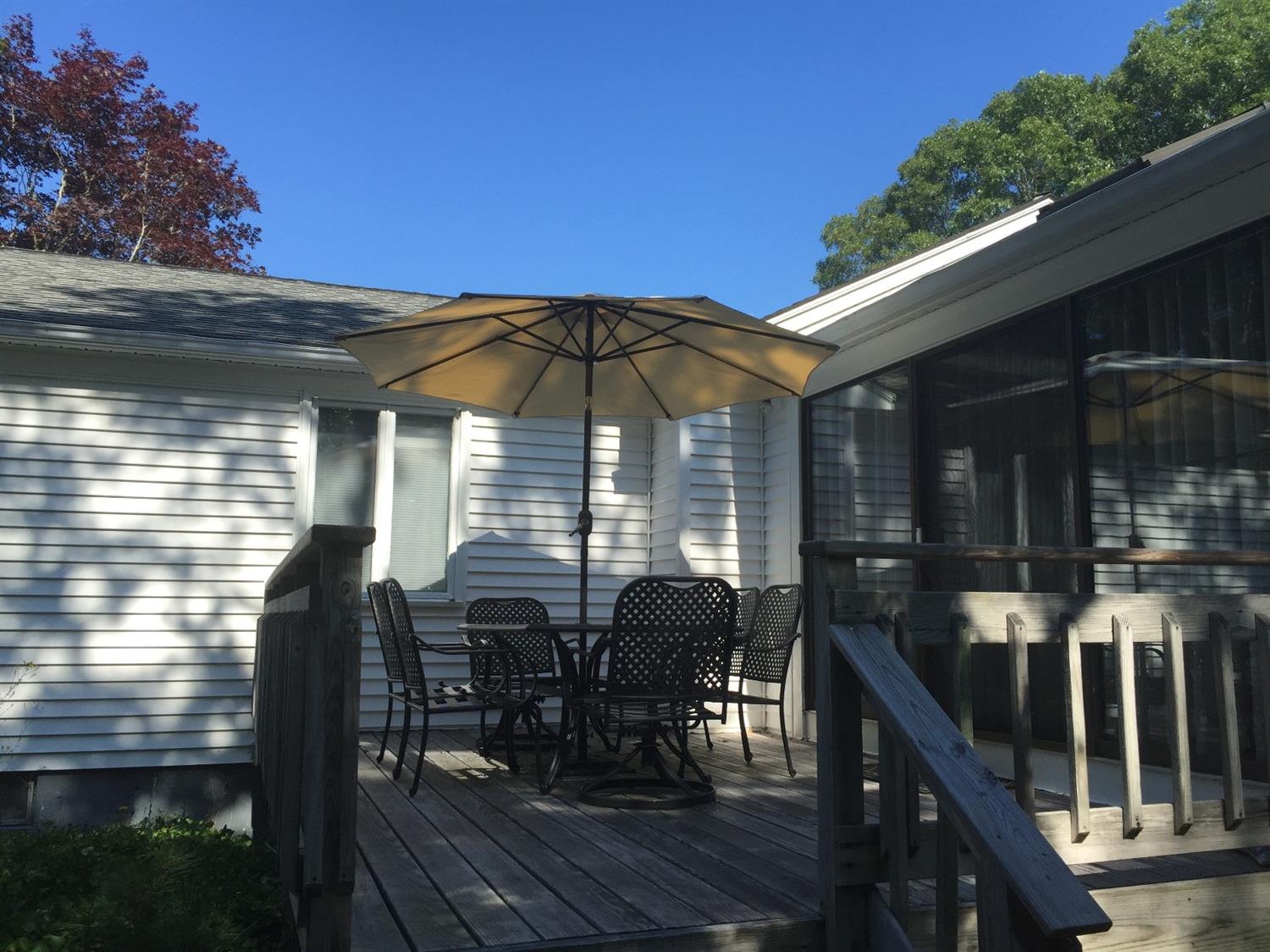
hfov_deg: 61.7
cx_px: 635
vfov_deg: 48.2
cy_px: 476
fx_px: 1064
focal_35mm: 29
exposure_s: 1/1199
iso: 32
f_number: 2.2
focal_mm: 4.15
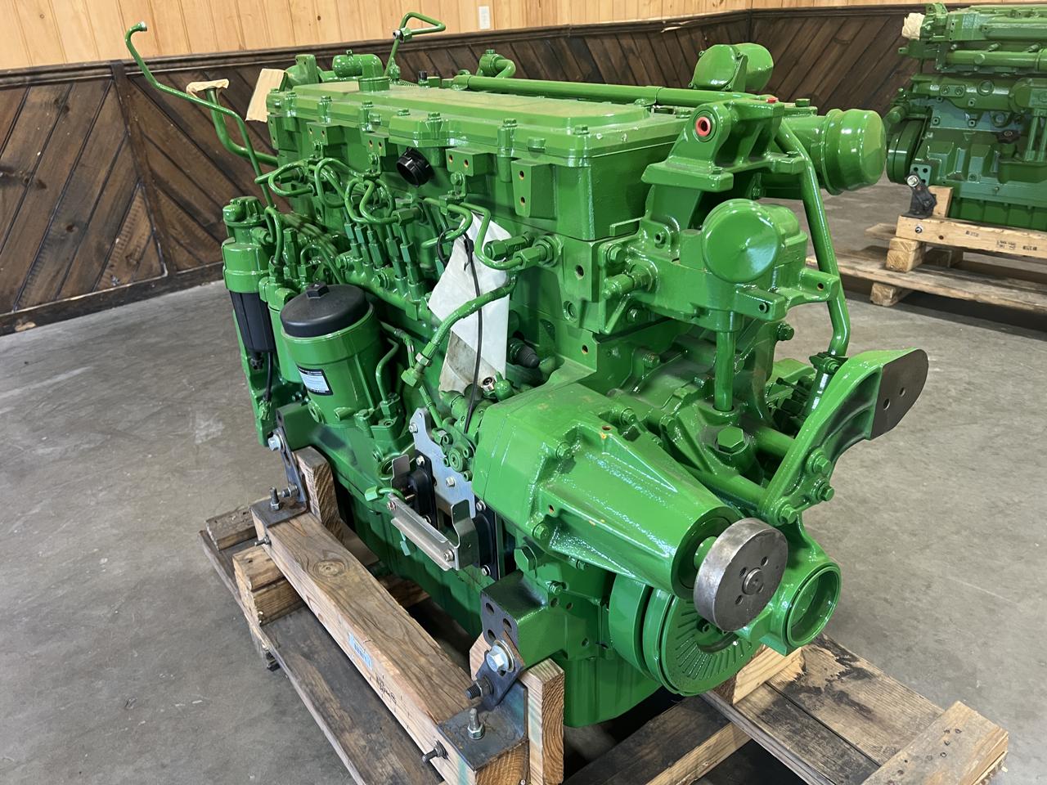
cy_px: 392
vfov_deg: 53.1
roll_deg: +1.6
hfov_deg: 67.3
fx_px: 786
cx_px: 524
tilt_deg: -27.9
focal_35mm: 26
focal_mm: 5.7
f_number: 1.5
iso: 200
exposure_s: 1/60
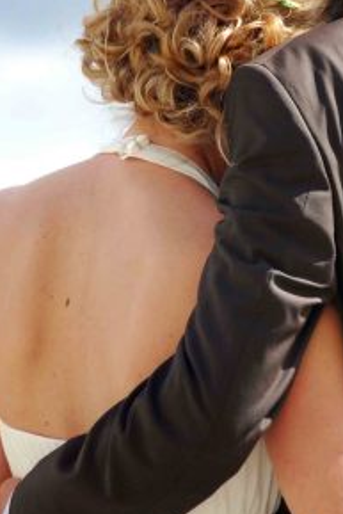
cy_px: 224
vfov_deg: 3.9
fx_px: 7593
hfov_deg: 2.6
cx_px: 259
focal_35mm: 532
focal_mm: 200
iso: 800
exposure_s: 1/1000
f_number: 5.6
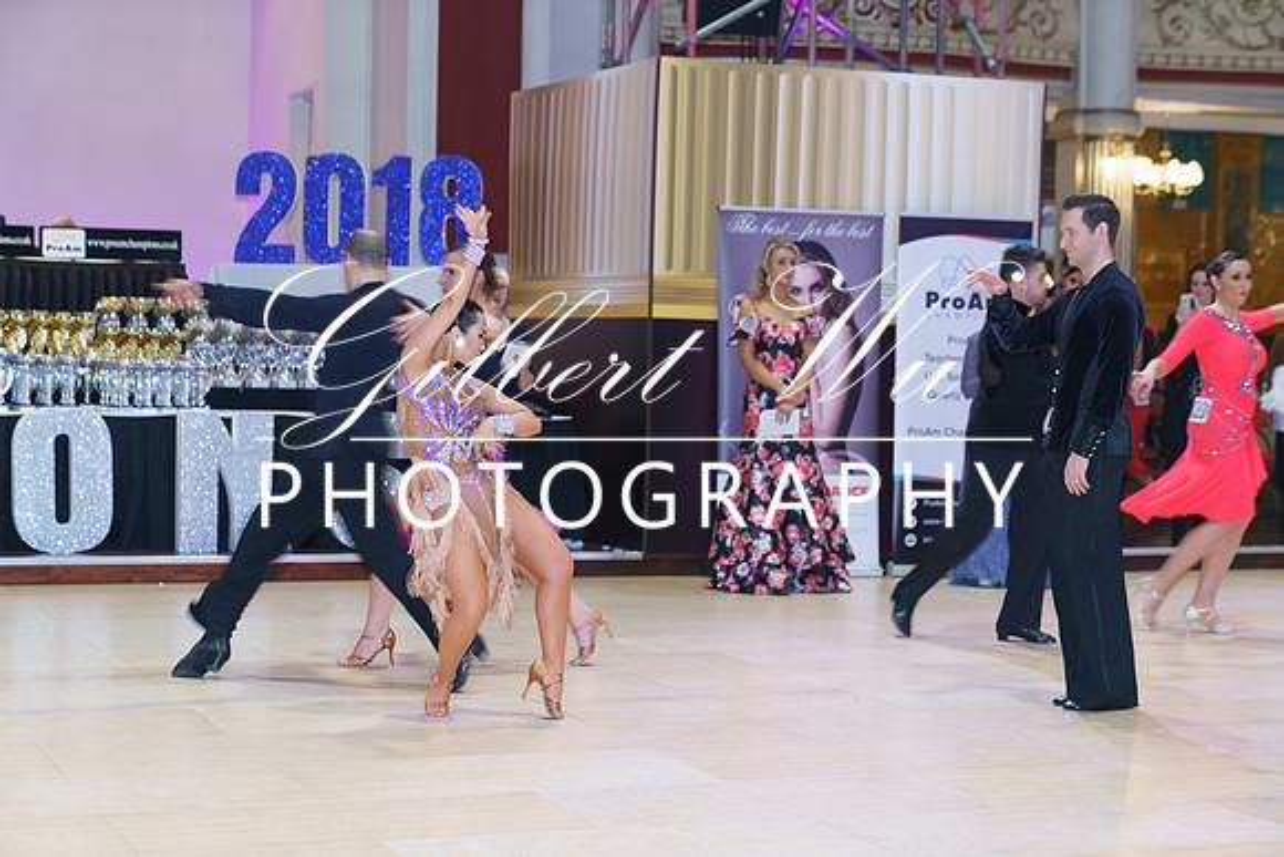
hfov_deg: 28.8
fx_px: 2497
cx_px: 642
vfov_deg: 19.5
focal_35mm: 70
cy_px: 428
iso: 400
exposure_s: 1/60
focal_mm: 70
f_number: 2.8
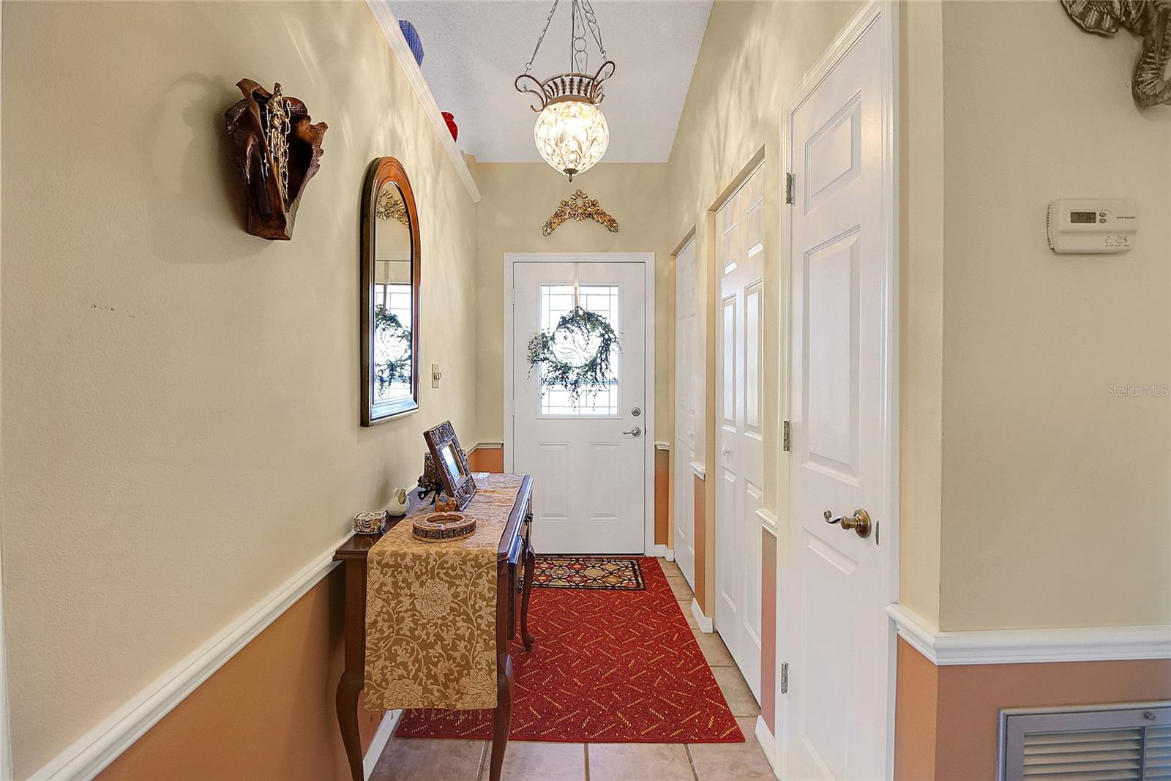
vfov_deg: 77.3
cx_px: 586
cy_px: 390
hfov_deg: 100.4
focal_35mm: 15
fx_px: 488
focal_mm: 10
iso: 200
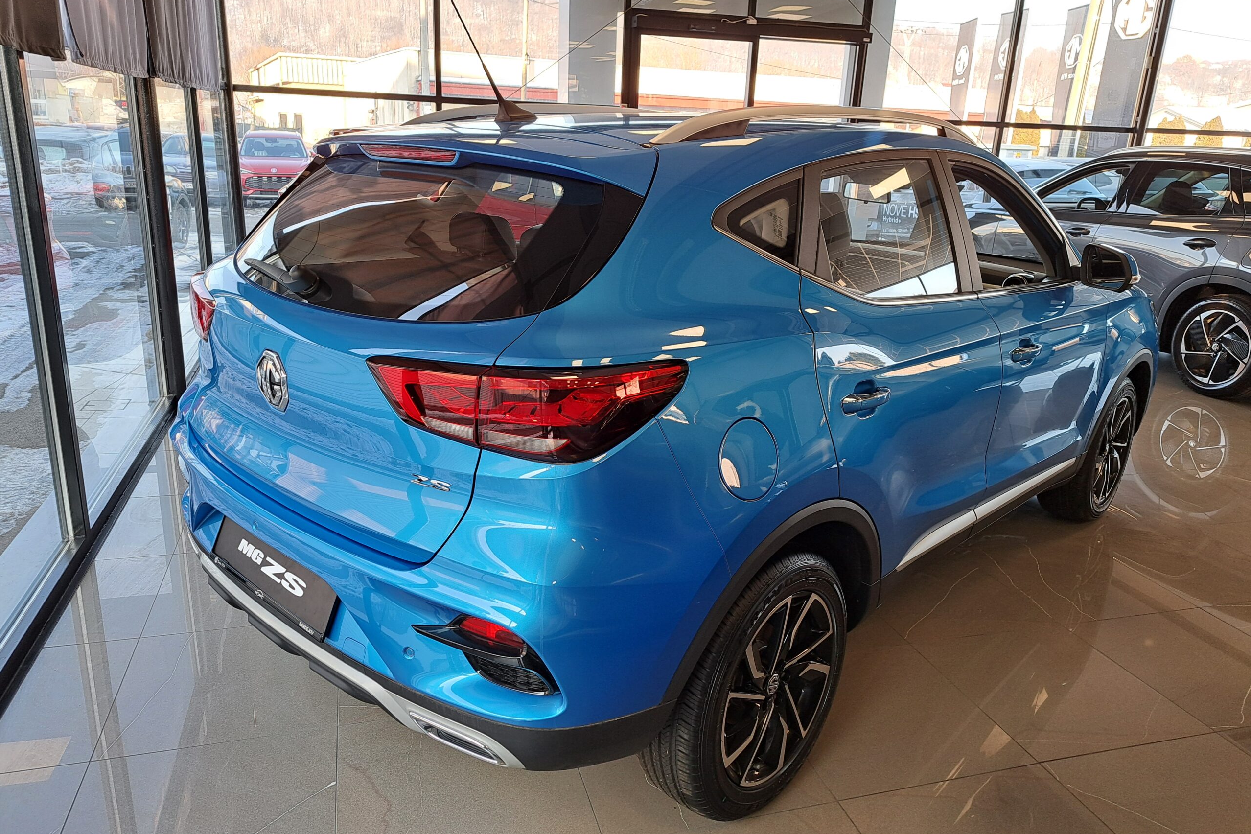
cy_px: 417
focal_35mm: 25
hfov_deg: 71.5
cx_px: 626
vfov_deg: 51.3
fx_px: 869
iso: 50
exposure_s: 1/50
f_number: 1.8
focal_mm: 5.23
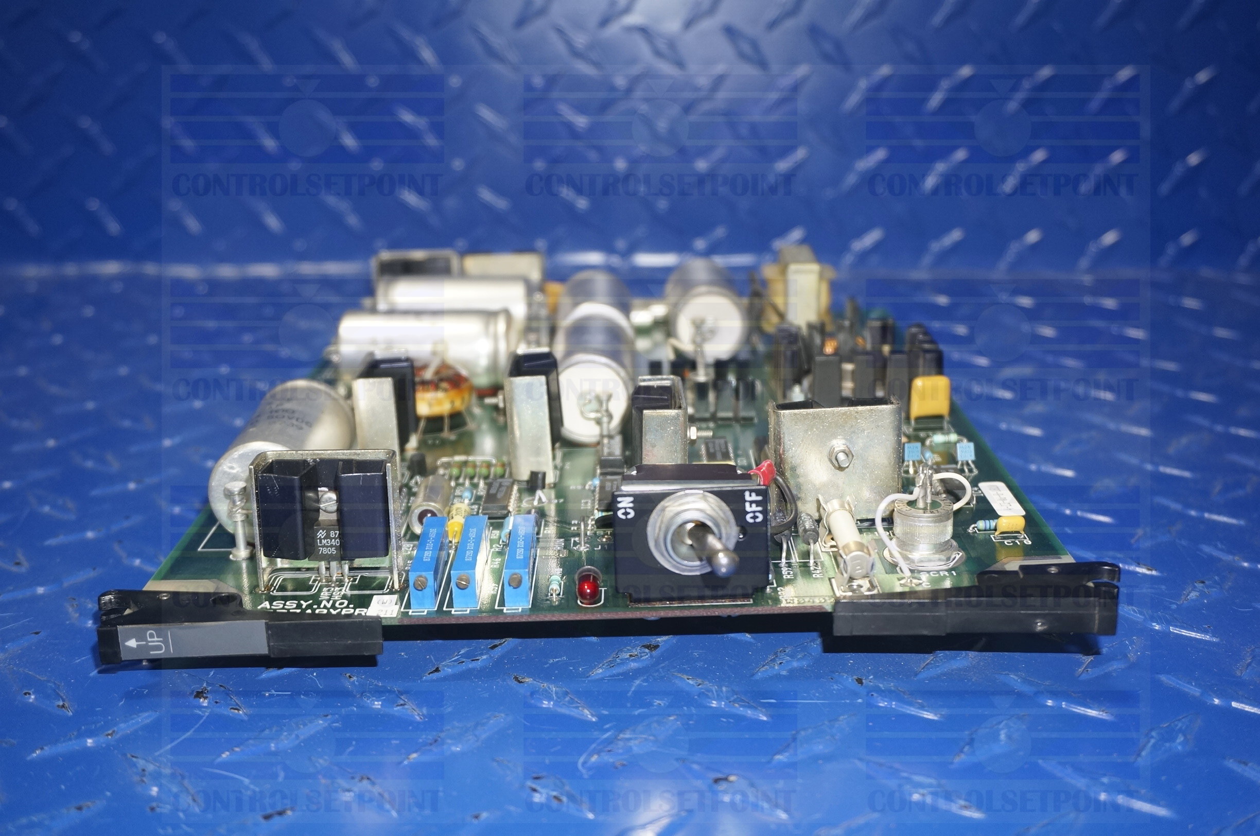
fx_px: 1415
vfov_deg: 32.9
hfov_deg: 48.0
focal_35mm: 40
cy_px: 418
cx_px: 630
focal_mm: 27
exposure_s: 1/60
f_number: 4.5
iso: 500
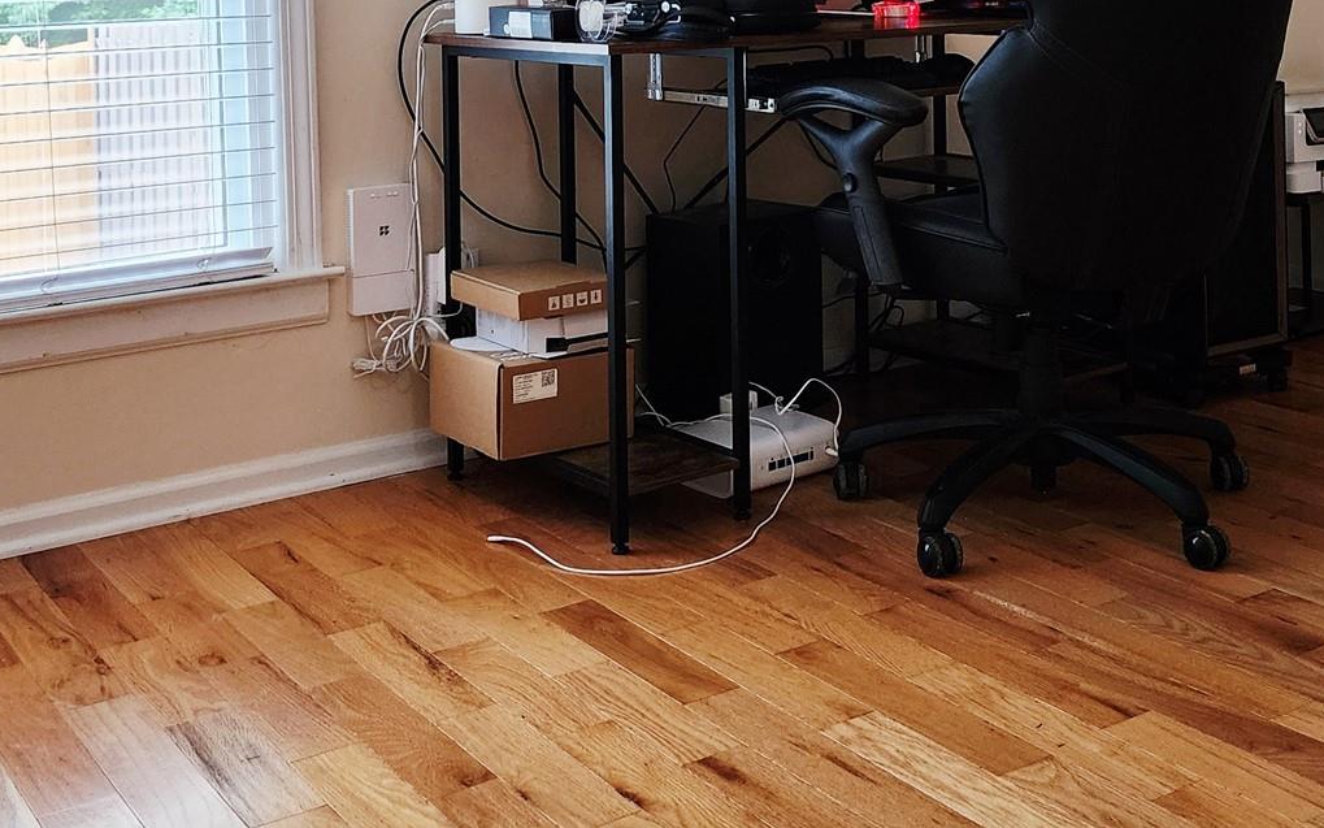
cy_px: -44
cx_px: 904
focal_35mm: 49
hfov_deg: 40.4
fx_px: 1768
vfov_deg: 24.8
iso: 500
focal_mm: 6.4
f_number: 1.8
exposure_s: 1/120
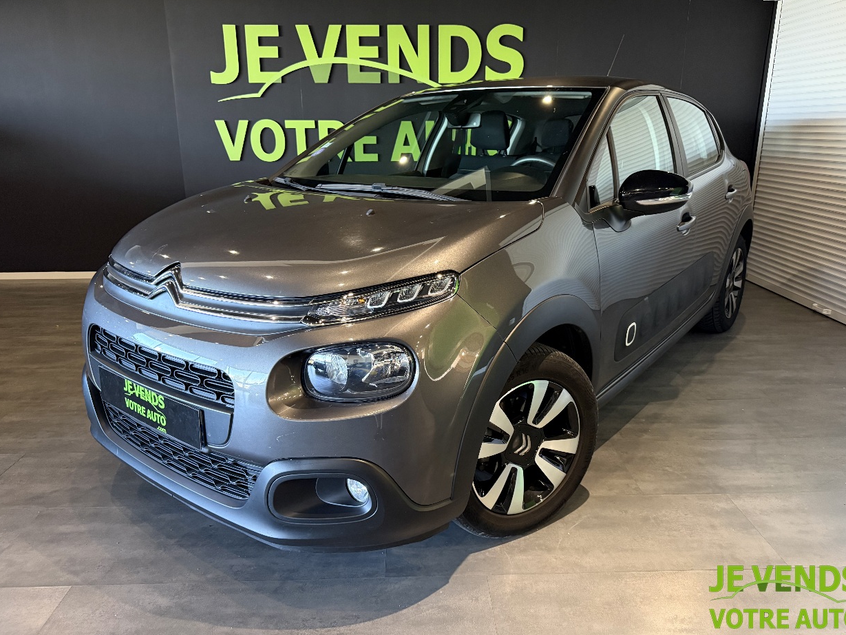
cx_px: 432
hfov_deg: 69.4
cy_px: 315
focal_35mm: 25
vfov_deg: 54.9
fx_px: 611
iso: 640
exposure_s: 1/50
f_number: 1.78
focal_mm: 6.76
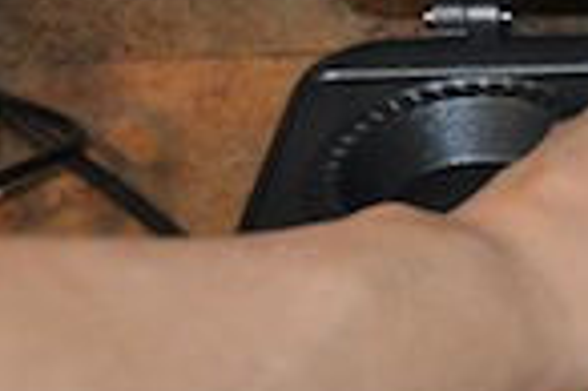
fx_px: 1757
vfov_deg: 12.3
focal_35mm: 108
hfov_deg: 18.4
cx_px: 616
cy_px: 508
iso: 800
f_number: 3.8
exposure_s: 1/60
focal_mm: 21
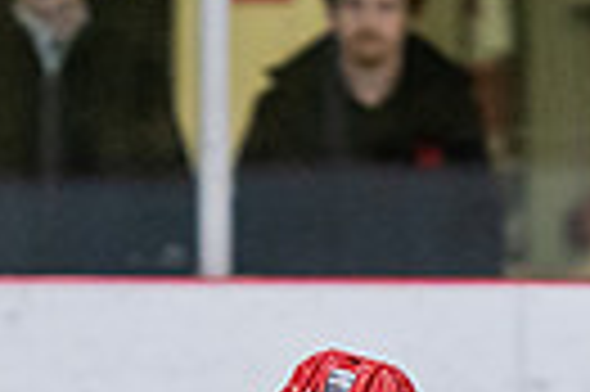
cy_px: 870
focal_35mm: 792
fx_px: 12964
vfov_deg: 1.7
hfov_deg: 2.6
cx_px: 401
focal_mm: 145
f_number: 3.2
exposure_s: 1/640
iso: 3200
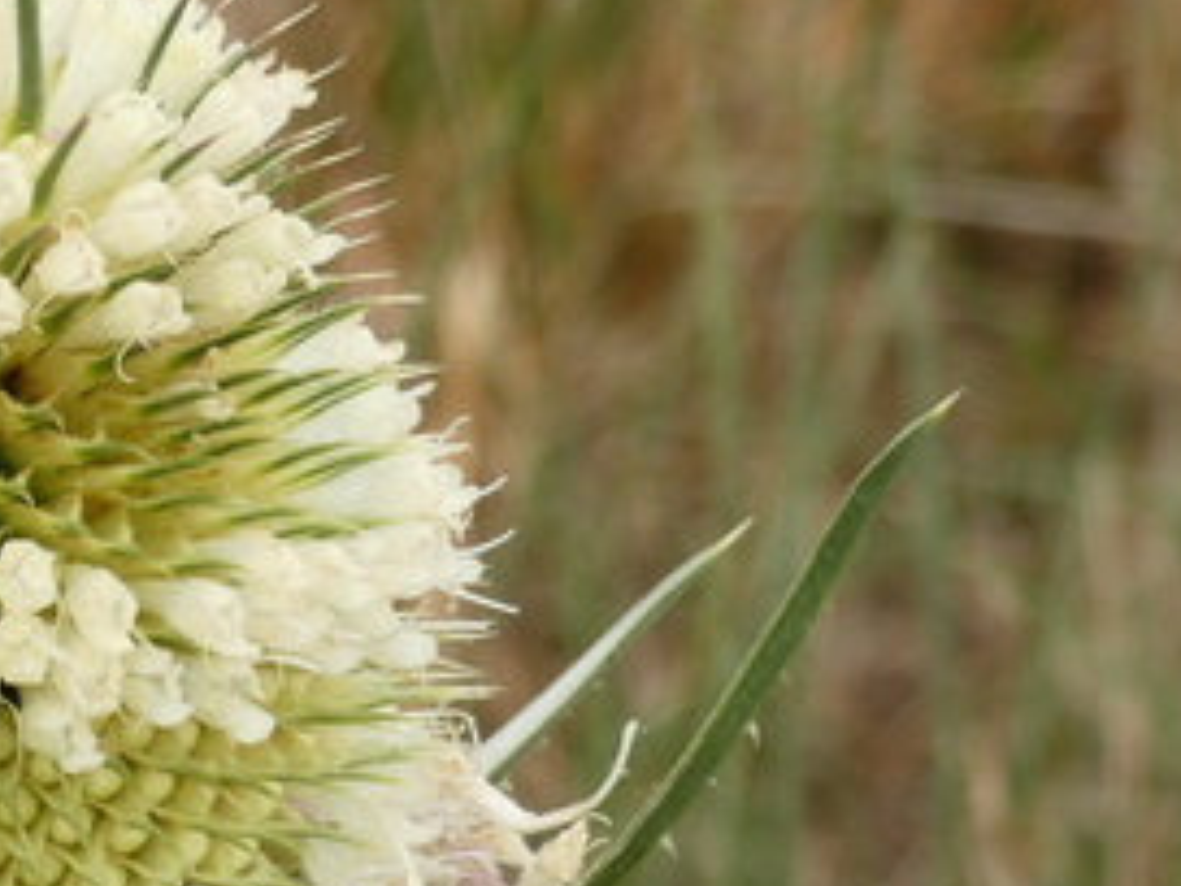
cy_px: 426
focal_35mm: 392
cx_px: -141
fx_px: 13374
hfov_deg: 5.0
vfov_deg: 3.8
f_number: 5.2
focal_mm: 22.4
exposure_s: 1/160
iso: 100
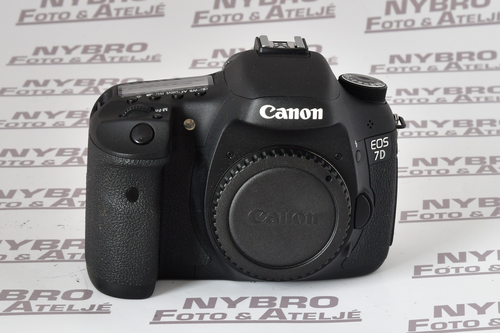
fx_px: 861
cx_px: 250
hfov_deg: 32.4
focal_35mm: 62
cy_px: 166
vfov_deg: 21.9
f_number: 11
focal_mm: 62
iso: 800
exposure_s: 1/60
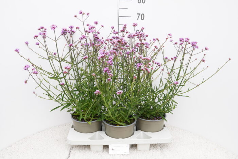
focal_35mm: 32
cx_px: 119
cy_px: 80
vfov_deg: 41.7
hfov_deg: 59.5
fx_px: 208
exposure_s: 1/15
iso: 160
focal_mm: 21
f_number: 13
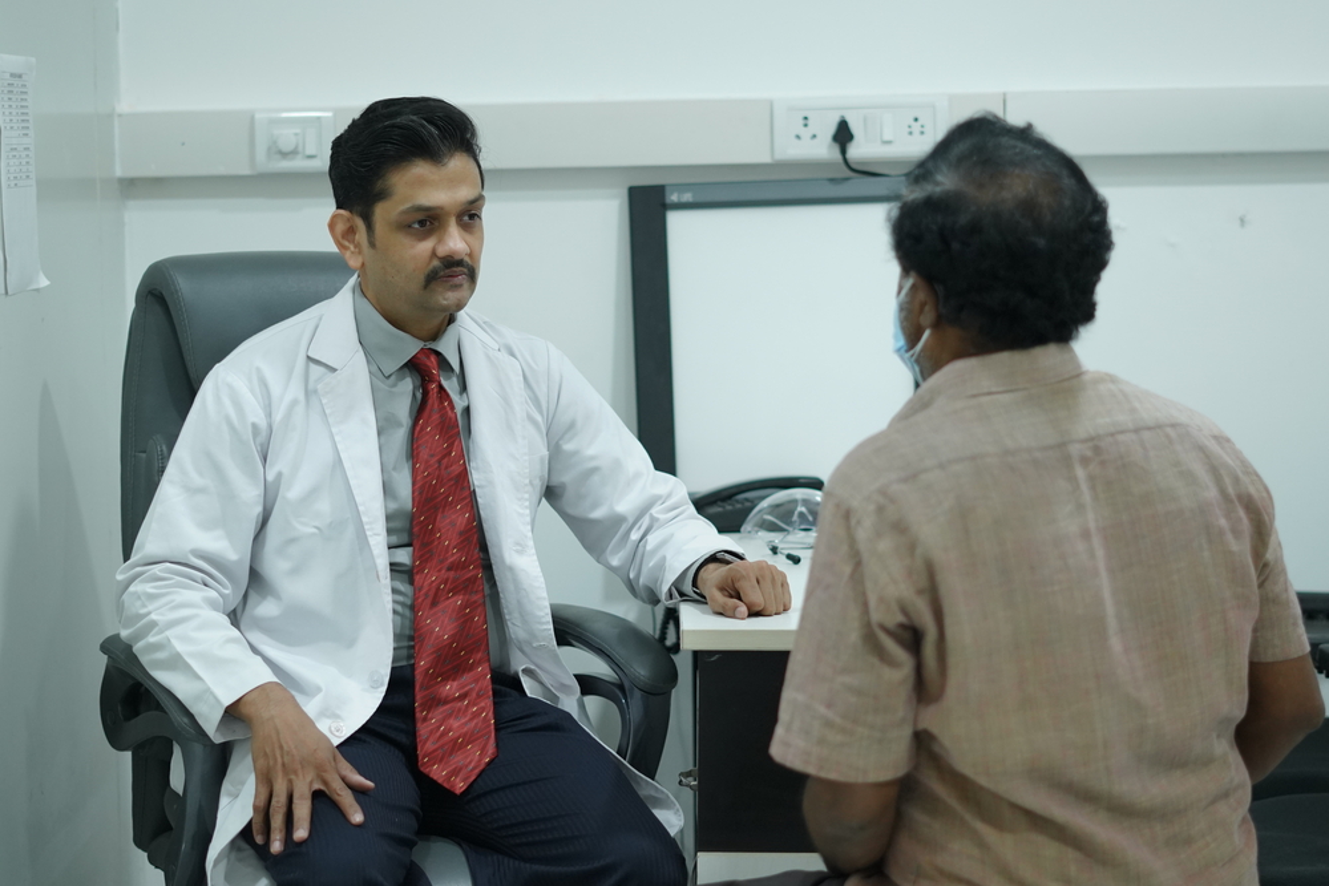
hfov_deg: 27.0
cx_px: 664
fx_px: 2769
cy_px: 443
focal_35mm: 75
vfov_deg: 18.2
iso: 1000
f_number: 2
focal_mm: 50
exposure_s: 1/250
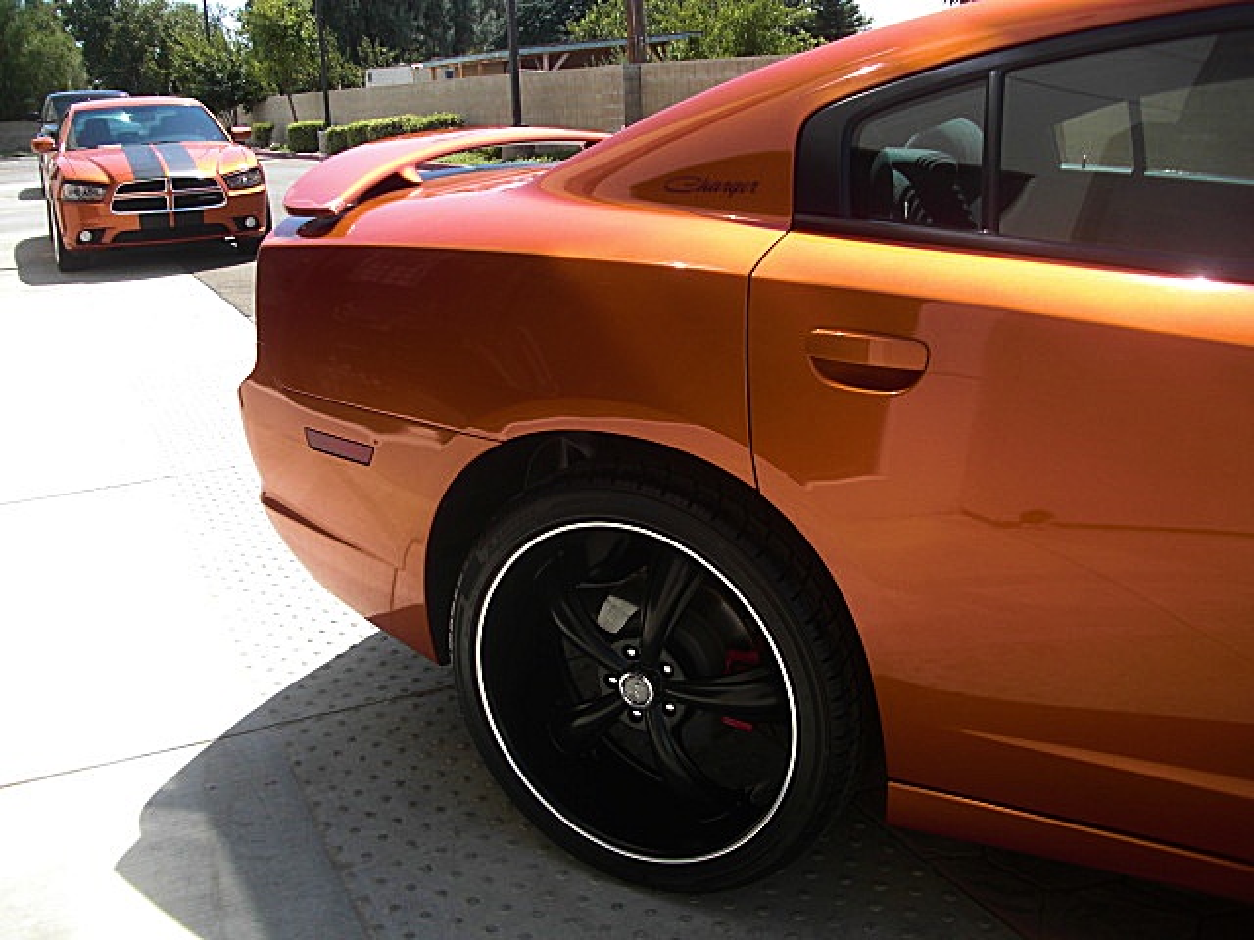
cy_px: 470
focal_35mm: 36
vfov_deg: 39.7
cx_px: 627
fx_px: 1304
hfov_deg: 51.4
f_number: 2.8
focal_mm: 6.3
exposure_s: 1/500
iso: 50
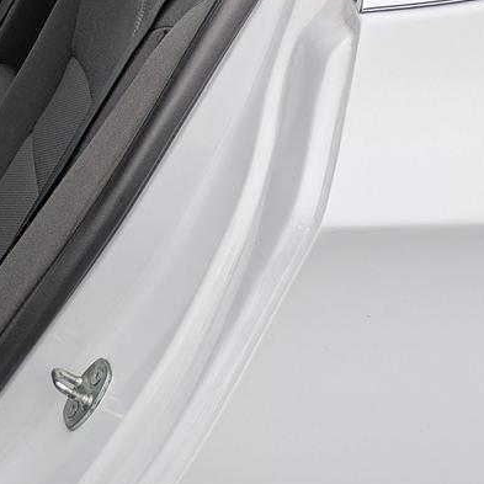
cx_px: -142
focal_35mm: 72
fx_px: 1139
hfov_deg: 21.7
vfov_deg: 23.9
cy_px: 166
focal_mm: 5.43
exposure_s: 1/244
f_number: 1.89
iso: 41
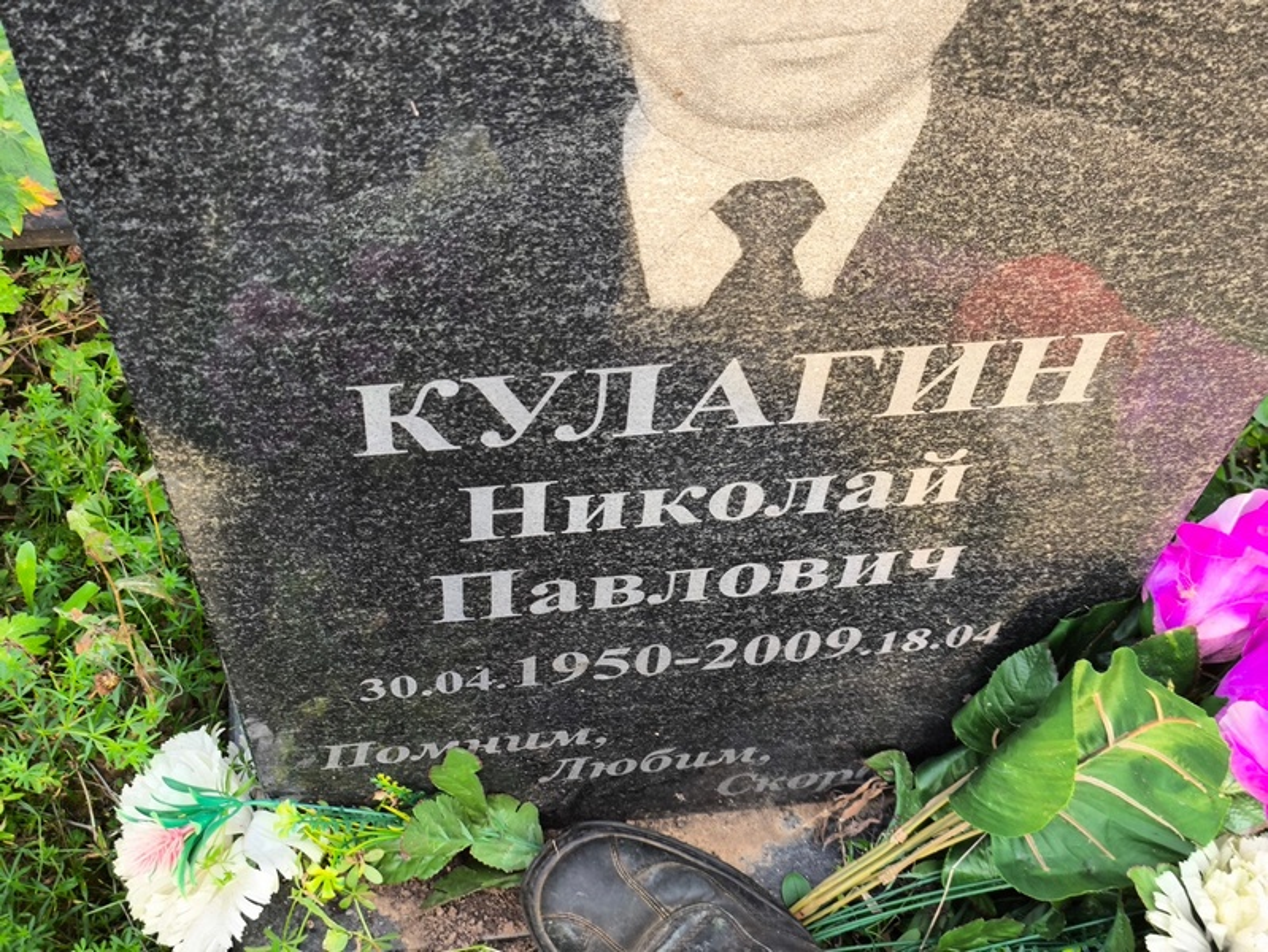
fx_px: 1832
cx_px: 634
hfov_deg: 38.2
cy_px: 476
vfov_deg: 29.1
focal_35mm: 50
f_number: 1.7
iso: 50
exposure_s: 1/50
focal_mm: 4.71
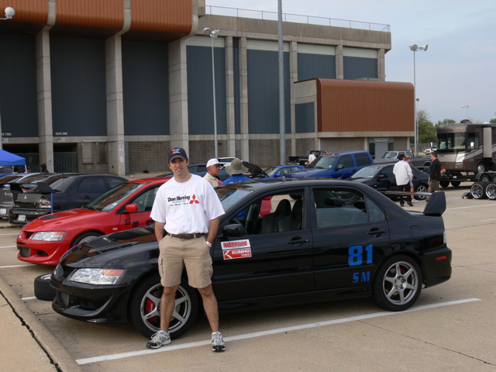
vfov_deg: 34.3
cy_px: 186
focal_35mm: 42
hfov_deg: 44.8
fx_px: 602
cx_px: 248
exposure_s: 1/125
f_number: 5.6
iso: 80
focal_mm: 8.9
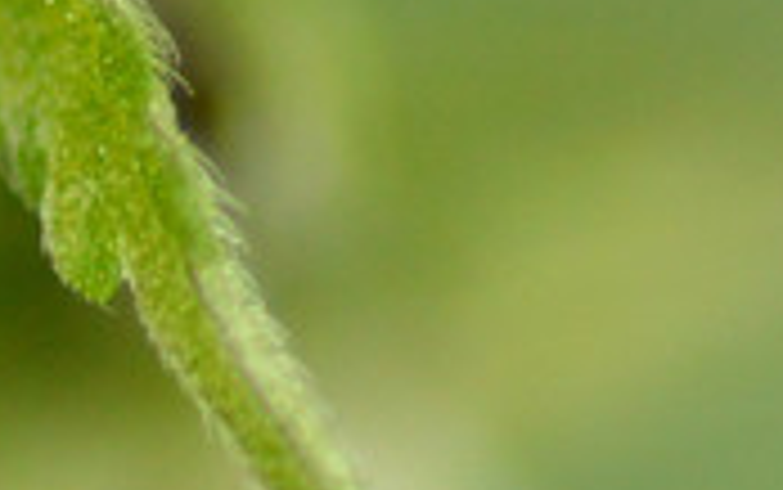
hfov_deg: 2.5
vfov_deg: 1.6
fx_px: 18022
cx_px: 1638
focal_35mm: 844
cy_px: 665
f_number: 4.2
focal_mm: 100
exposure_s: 1/320
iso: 400
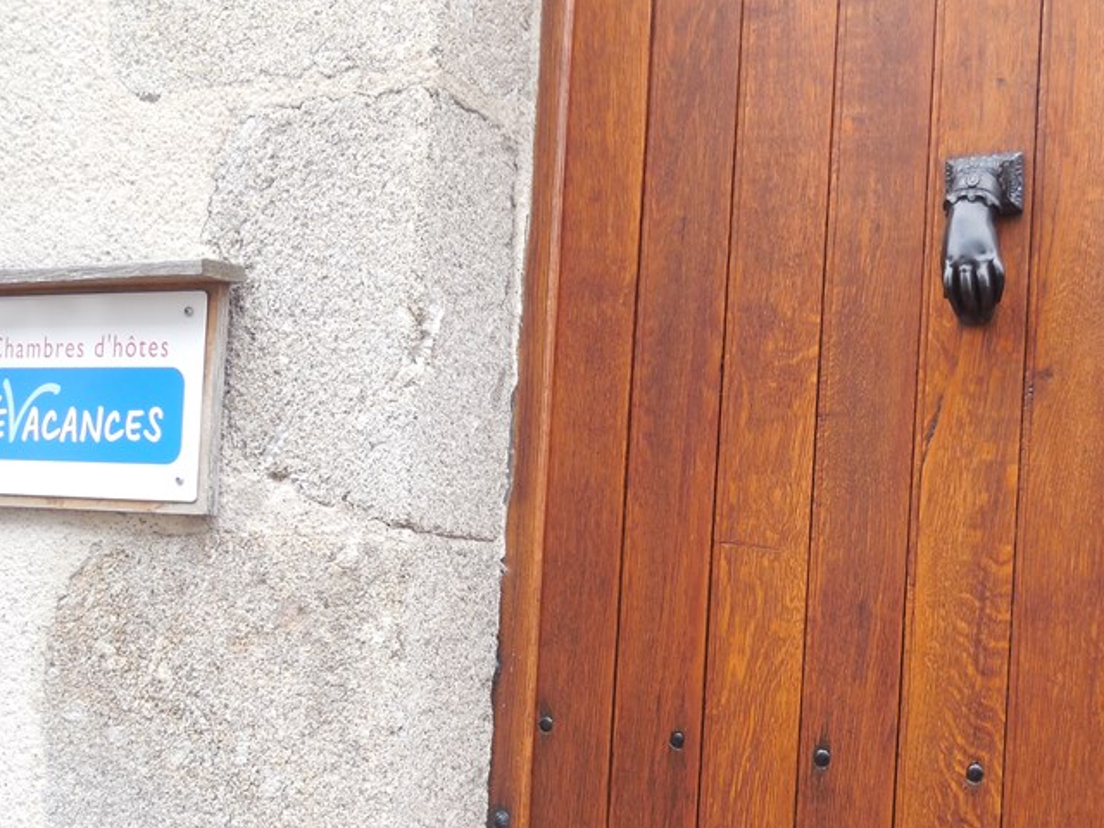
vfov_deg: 35.5
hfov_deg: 45.8
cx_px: 771
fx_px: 1276
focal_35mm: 40
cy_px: 576
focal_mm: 4.5
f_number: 3.1
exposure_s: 1/40
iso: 125
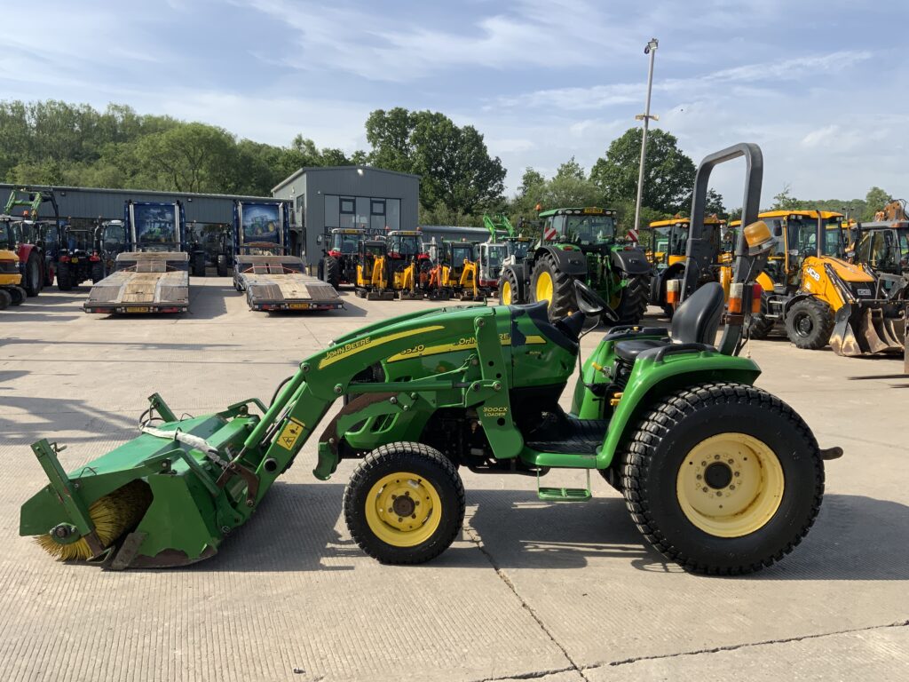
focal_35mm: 29
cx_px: 454
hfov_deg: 61.7
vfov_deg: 48.2
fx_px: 762
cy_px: 341
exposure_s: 1/1377
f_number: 1.8
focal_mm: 3
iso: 16
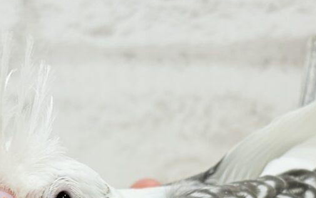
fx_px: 1129
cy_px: 244
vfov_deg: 9.9
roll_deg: +2.6
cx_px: 155
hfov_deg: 15.9
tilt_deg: -8.0
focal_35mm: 131
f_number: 1.6
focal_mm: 5.96
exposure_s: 1/100
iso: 64
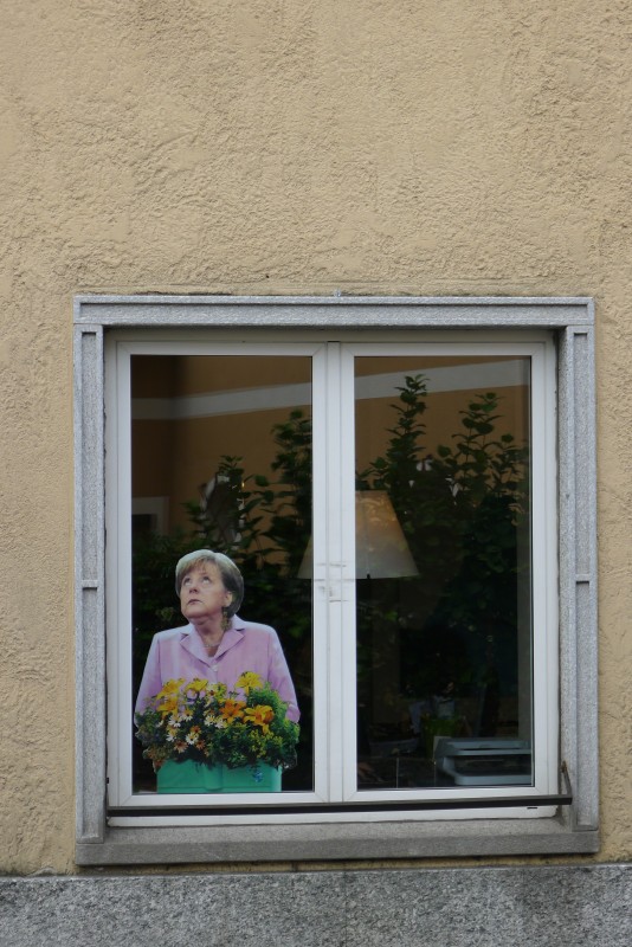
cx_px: 316
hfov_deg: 17.1
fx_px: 2105
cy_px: 474
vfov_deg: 25.4
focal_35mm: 80
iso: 80
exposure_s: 1/320
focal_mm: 17.1
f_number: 3.2
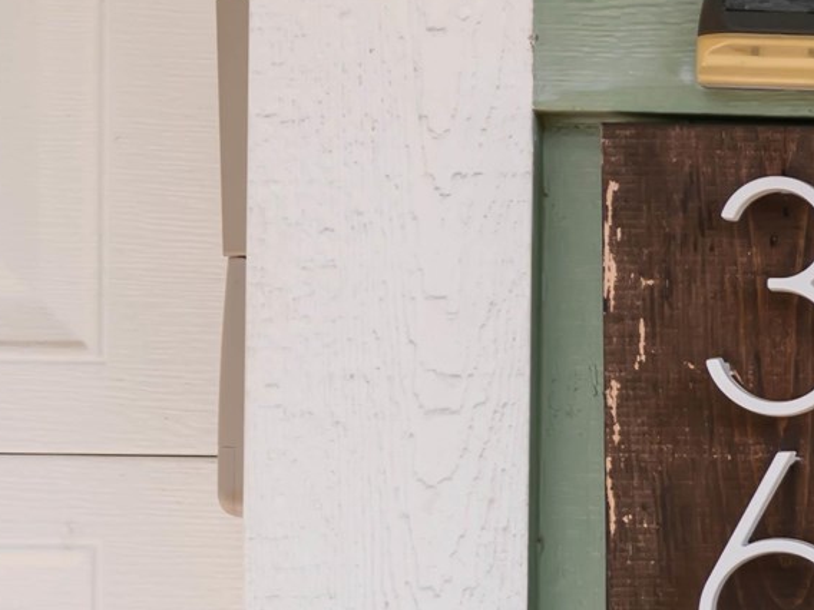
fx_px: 3668
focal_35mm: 156
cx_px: 1950
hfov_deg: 10.8
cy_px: 621
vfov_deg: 9.4
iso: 320
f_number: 4
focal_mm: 30
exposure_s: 1/500
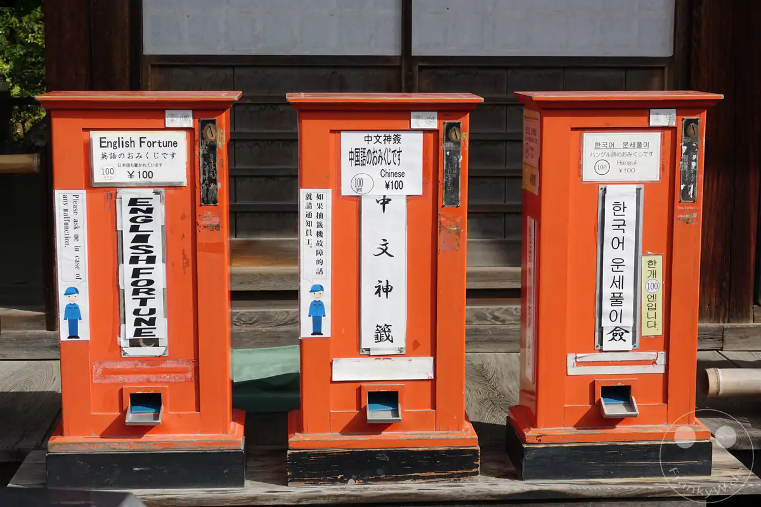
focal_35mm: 58
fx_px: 1226
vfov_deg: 23.4
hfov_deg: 34.5
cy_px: 254
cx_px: 380
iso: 100
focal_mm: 21.32
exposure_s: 1/800
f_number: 4
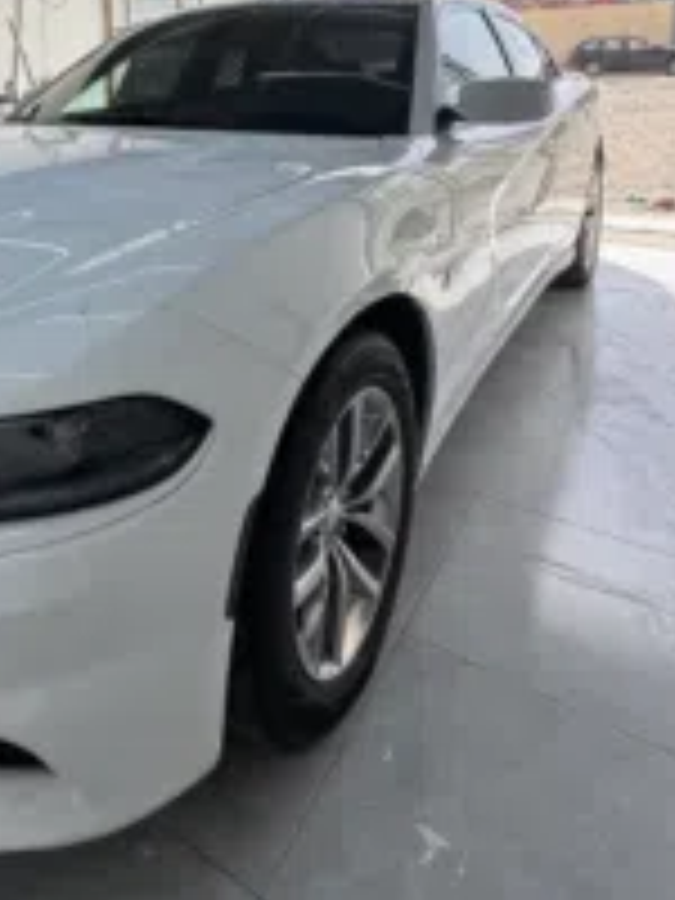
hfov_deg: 47.5
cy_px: 148
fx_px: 728
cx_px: 153
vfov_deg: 57.4
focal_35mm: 28
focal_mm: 2.22
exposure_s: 1/347
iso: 40
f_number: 2.2
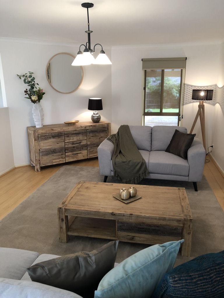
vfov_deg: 63.4
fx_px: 242
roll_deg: +0.9
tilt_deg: -15.6
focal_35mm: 28
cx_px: 112
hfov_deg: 49.7
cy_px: 149
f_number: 1.8
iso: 40
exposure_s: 1/17
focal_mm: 3.99
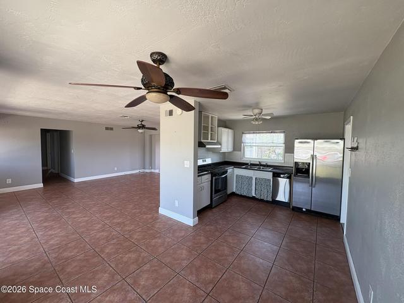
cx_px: 202
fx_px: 163
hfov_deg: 102.1
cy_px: 152
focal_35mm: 14
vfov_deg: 85.7
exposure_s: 1/99
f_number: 2.2
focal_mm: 2.22
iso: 80
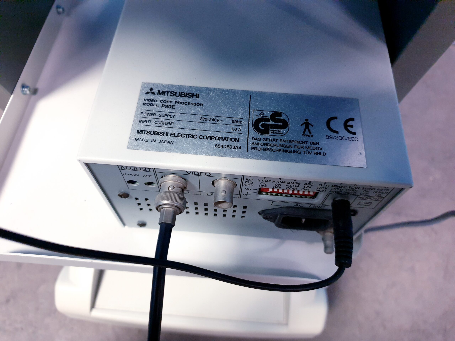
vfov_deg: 53.1
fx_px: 342
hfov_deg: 67.3
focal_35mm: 26
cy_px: 170
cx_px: 228
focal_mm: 4.3
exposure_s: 1/33
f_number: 1.5
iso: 320
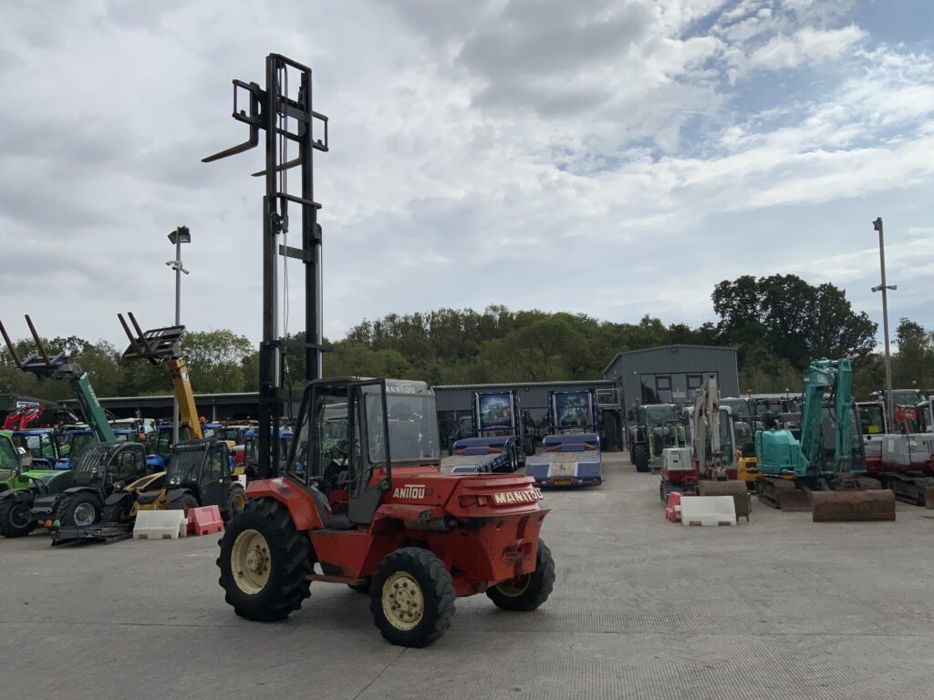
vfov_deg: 48.2
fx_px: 782
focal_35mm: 29
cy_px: 350
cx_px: 467
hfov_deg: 61.7
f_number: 1.8
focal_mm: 3
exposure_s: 1/5814
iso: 20
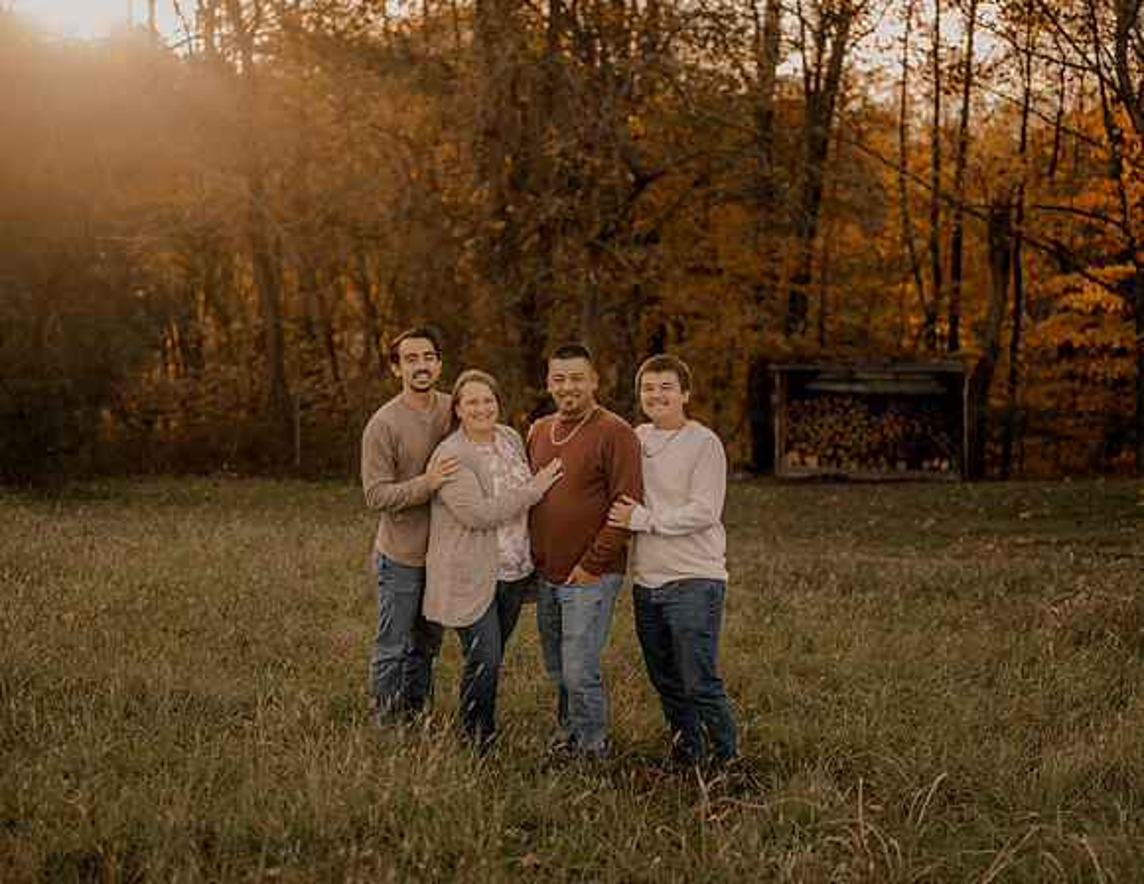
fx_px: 1933
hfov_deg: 33.0
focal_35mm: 58
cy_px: 441
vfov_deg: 25.7
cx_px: 534
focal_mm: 50
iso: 250
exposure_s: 1/640
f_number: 1.8
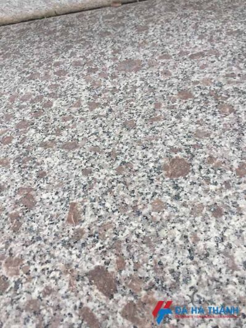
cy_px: 164
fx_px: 275
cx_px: 123
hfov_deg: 48.2
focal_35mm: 29
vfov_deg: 61.7
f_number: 2.2
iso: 32
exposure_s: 1/306
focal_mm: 4.15
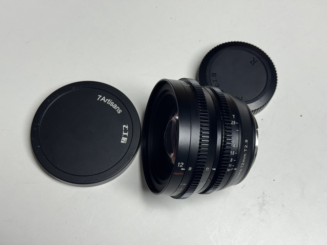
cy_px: 122
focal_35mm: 48
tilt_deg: -71.3
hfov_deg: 39.7
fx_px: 453
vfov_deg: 30.3
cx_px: 164
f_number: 1.78
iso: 100
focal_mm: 6.76
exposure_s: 1/100
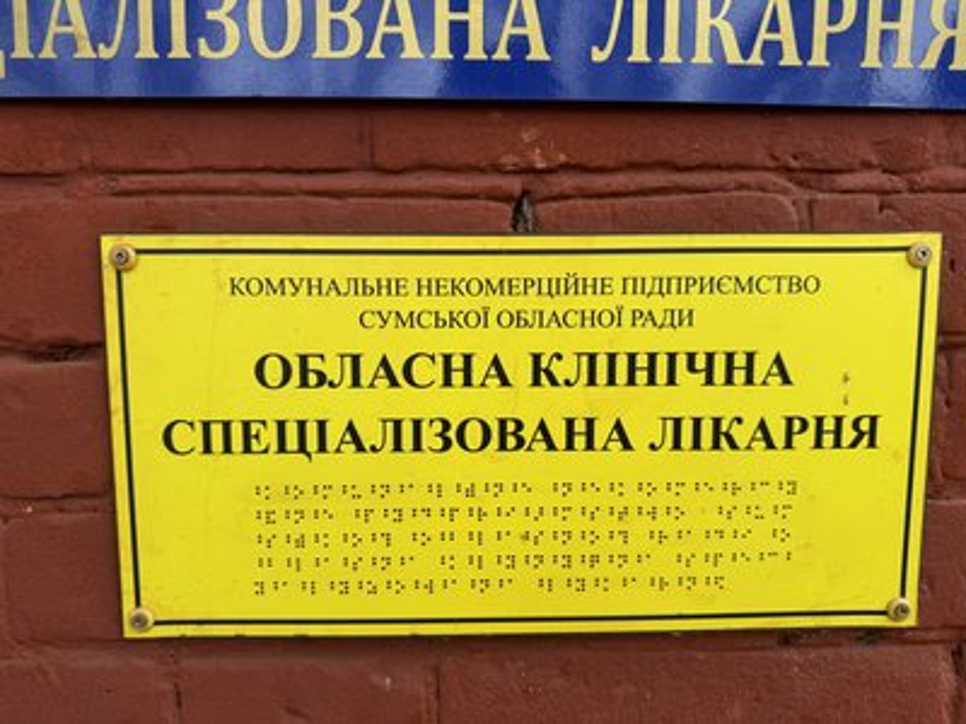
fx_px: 670
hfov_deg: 71.6
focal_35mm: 24
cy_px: 362
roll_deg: +0.6
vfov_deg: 56.8
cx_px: 483
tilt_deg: -6.3
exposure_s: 1/615
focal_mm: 6.76
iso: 80
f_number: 1.78
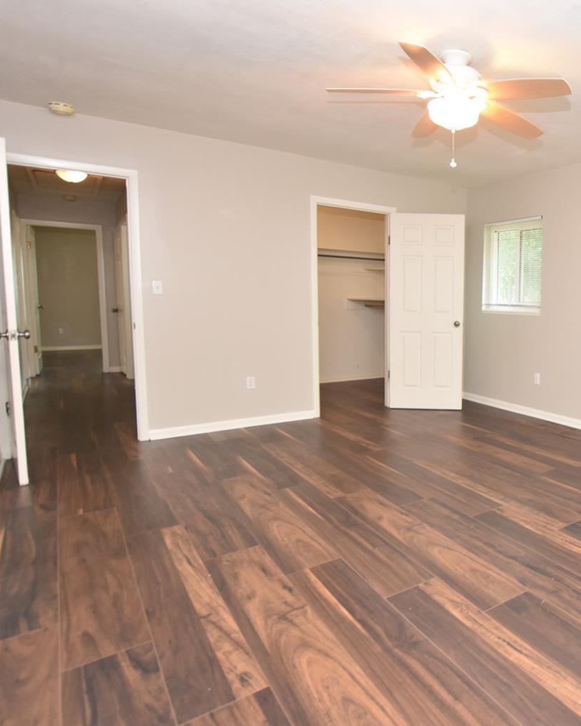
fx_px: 473
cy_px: 354
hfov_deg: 55.5
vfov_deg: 75.0
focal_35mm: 22
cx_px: 513
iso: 500
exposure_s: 1/60
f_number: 4
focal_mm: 10
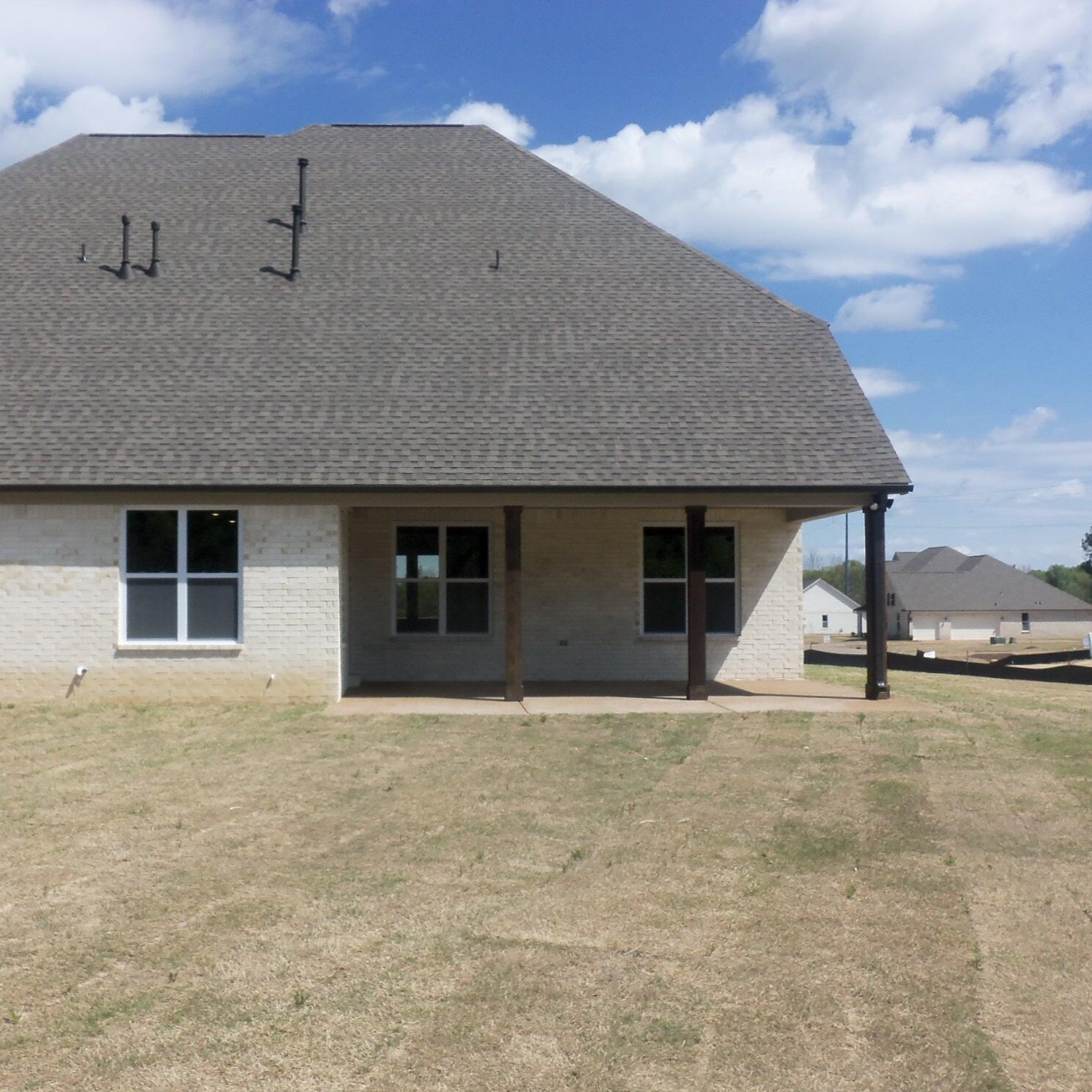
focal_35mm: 34
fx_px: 1213
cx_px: 434
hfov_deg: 48.1
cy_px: 560
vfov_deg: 48.4
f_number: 8.6
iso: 64
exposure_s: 1/200
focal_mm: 5.1
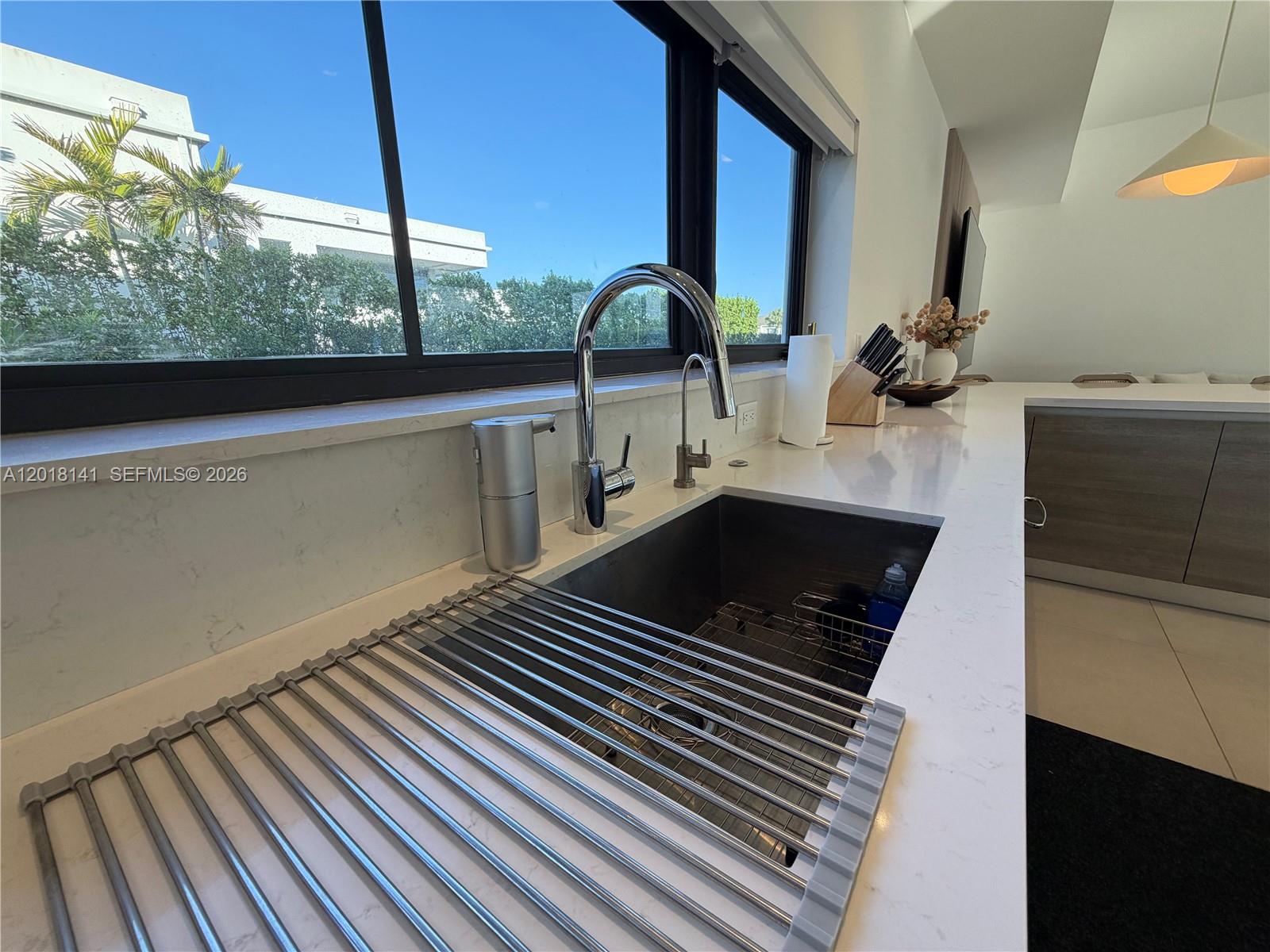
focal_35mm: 14
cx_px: 635
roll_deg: +2.3
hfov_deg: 102.1
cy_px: 476
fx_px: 514
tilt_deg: -13.5
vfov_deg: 85.7
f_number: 2.2
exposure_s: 1/168
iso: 64
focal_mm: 2.22
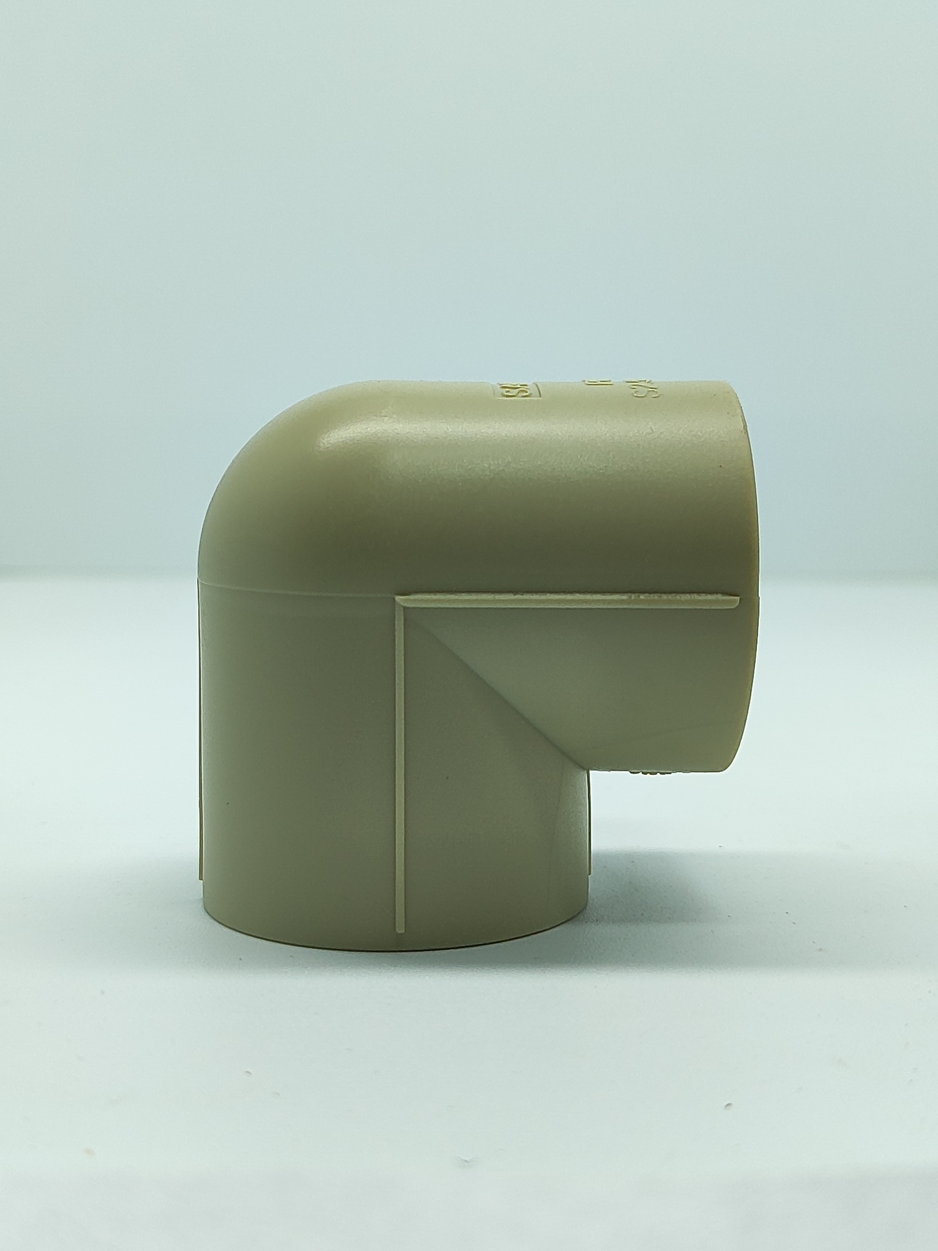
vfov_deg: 71.6
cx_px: 469
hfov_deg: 56.8
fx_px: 867
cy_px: 626
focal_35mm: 24
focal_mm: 5.89
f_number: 1.89
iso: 160
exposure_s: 1/200
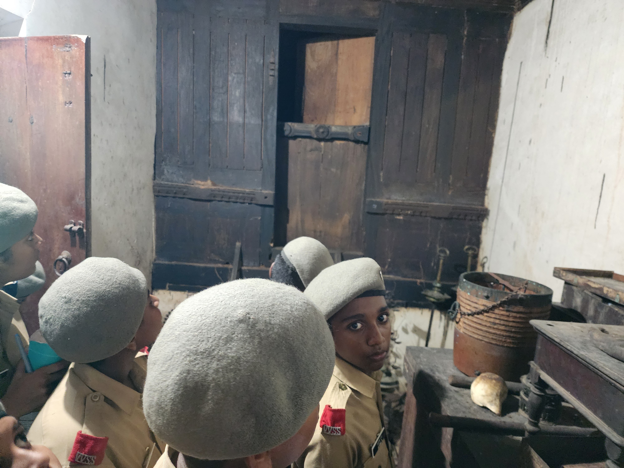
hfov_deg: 73.9
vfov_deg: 58.9
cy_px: 234
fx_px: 415
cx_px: 312
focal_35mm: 23
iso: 1250
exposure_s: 1/25
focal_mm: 6.4
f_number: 1.8
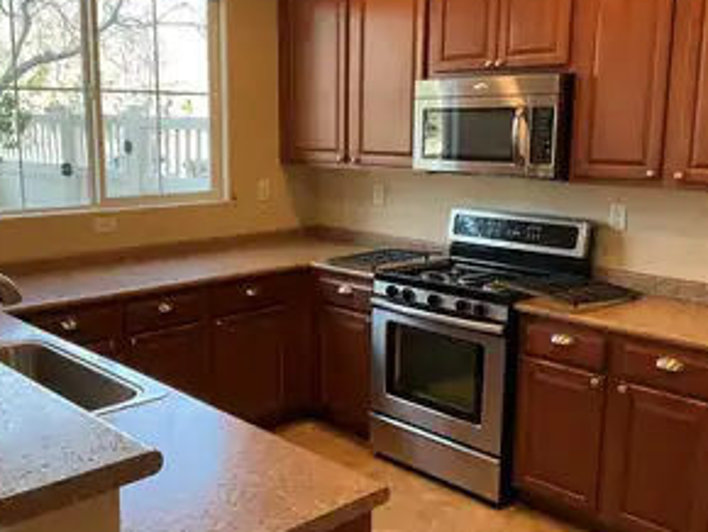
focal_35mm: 40
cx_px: 315
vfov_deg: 36.0
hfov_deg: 46.7
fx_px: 819
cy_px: 271
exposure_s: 1/60
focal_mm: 3
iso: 80
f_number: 1.8
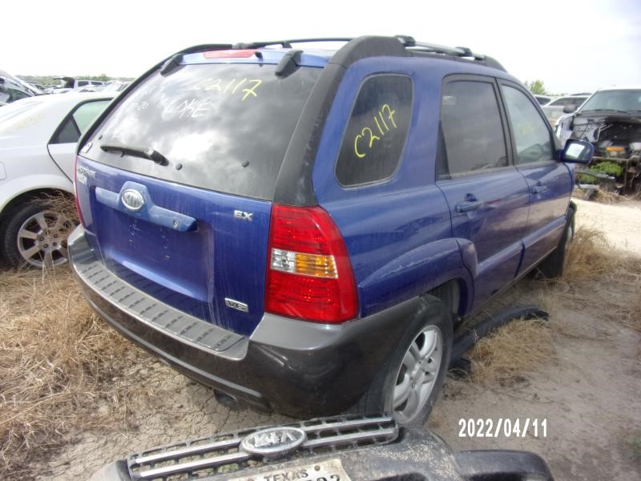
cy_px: 240
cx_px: 320
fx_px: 444
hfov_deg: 71.6
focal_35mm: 24
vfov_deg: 56.8
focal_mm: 4.3
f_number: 3.3
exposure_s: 1/500
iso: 80
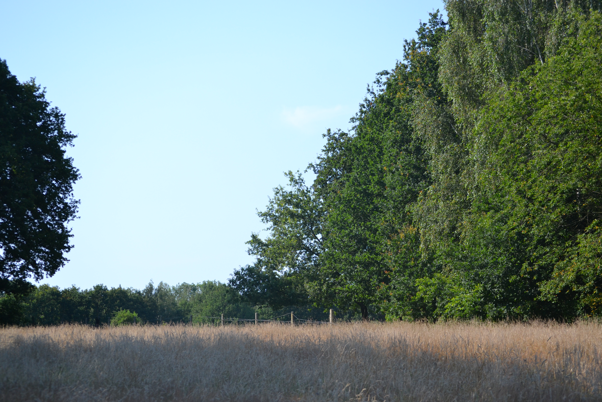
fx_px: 1555
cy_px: 201
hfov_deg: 21.9
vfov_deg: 14.7
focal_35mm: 93
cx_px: 301
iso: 400
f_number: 5.6
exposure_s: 1/1600
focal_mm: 62
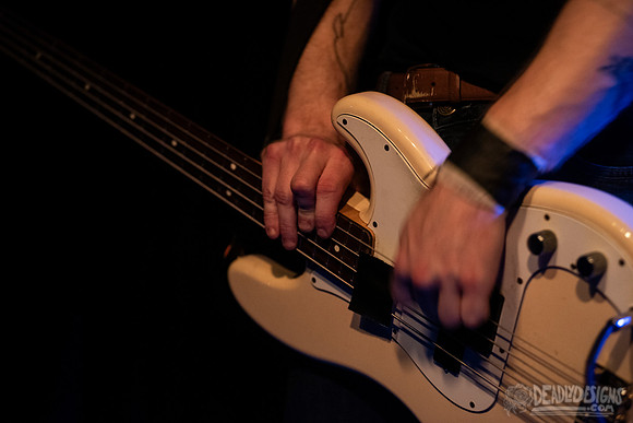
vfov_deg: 14.4
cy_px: 212
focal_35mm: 95
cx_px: 316
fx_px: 1671
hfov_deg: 21.5
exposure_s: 1/80
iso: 2500
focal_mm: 95
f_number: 3.2
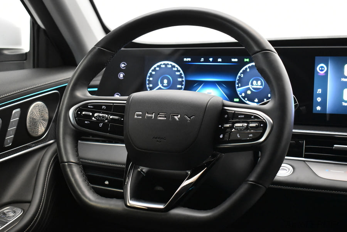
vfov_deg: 26.5
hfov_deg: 38.8
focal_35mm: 51
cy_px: 116
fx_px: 492
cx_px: 174
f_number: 4.5
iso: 5000
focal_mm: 34
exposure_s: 1/50
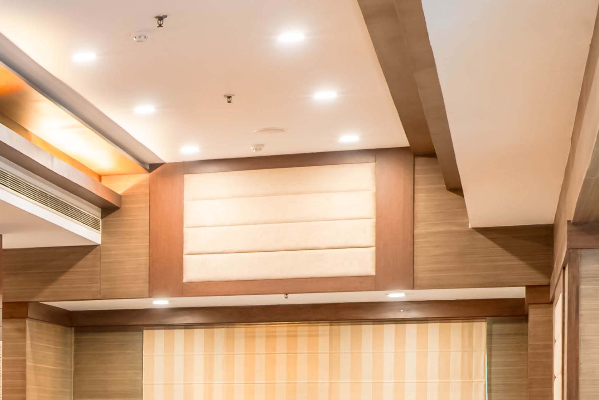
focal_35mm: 100
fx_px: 1664
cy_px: 439
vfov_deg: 13.4
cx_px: -429
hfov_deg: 17.2
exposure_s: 1/2.5
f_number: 7.1
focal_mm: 28
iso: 250
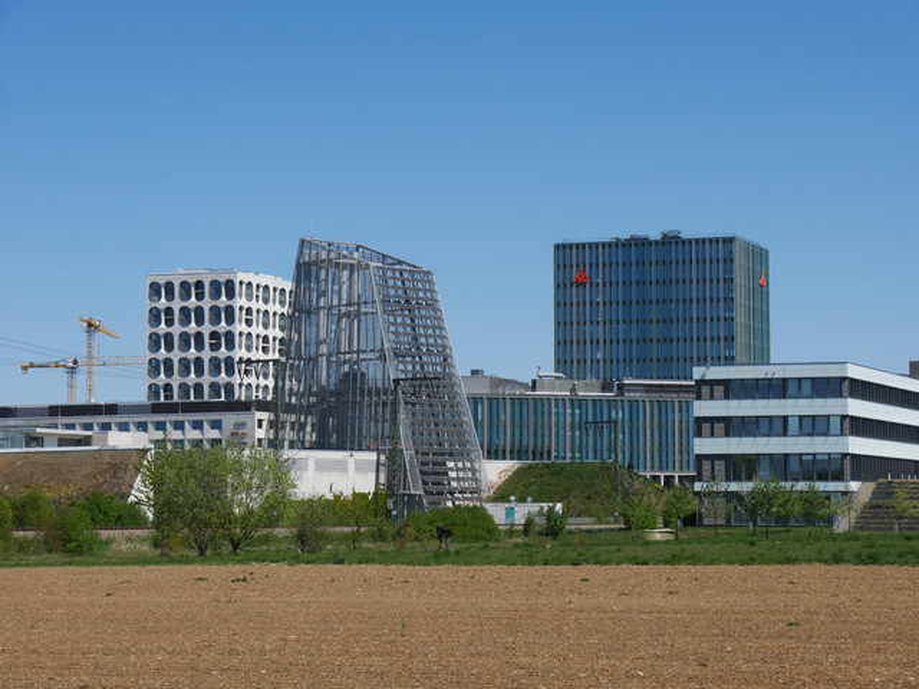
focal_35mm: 84
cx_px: 460
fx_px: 2230
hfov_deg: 23.3
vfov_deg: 17.6
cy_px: 344
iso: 200
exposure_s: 1/500
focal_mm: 42
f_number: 10
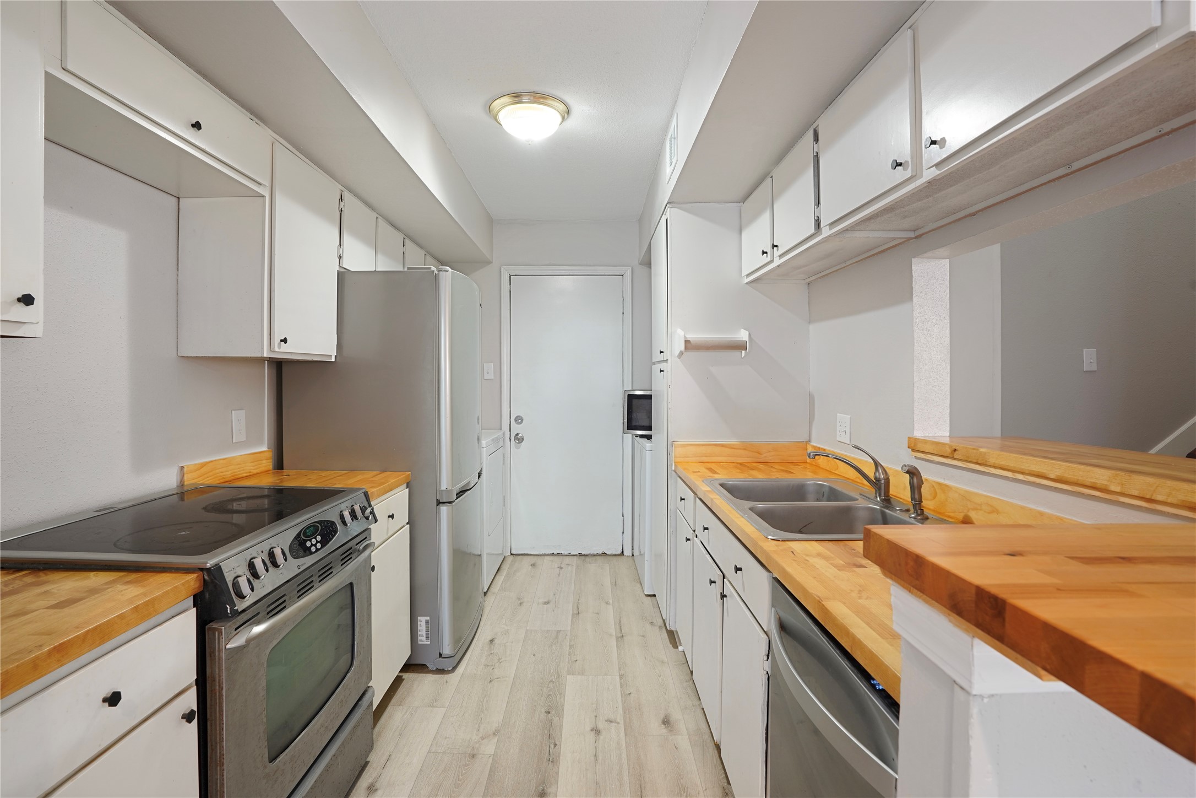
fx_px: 532
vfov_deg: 73.7
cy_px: 399
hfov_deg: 96.7
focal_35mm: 16
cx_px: 598
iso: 320
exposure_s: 1/1.67
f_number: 9
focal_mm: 16
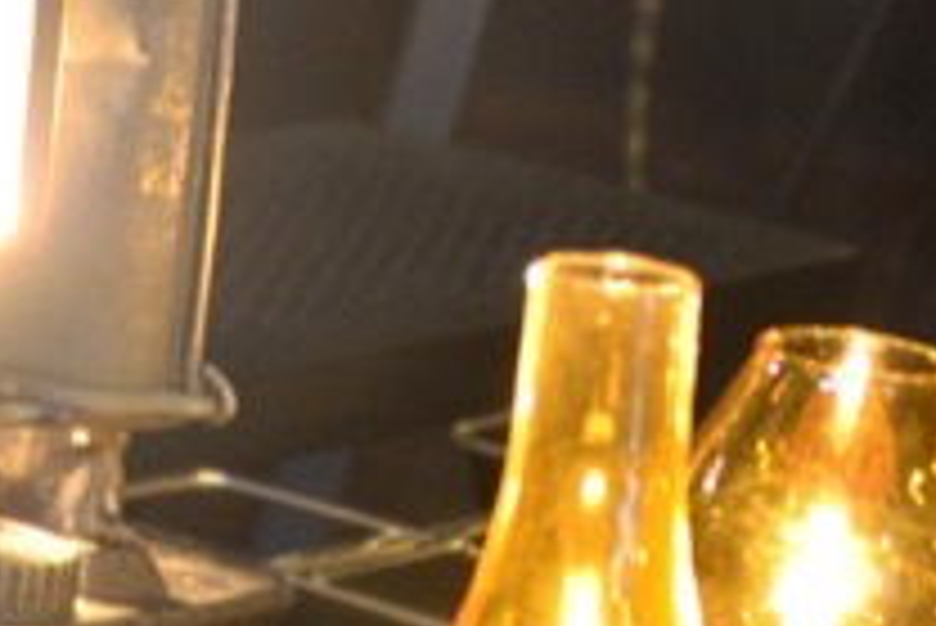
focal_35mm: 292
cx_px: -990
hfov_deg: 6.8
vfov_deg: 4.7
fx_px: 7597
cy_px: 709
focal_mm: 38
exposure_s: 1/3.33
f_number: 4
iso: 320
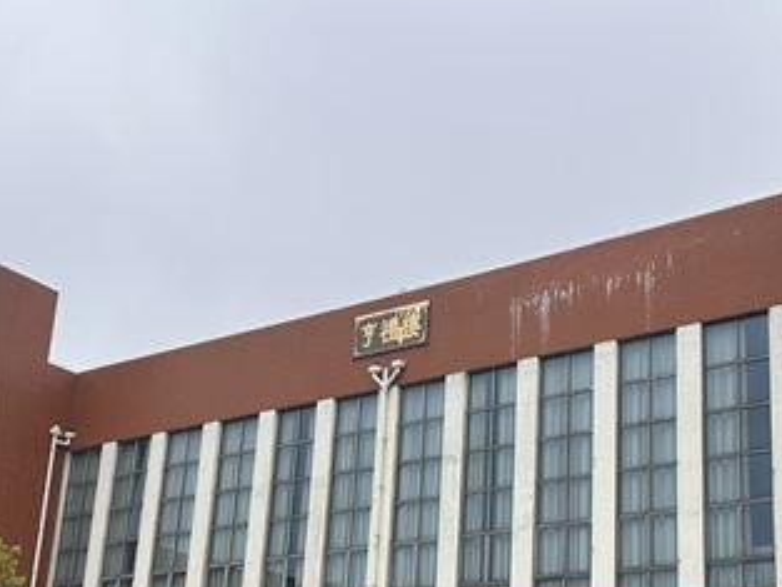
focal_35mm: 49
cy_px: 495
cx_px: 550
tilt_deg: +15.6
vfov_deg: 28.8
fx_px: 1107
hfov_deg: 38.2
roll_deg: -1.4
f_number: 1.78
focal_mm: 6.86
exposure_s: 1/2469
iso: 80
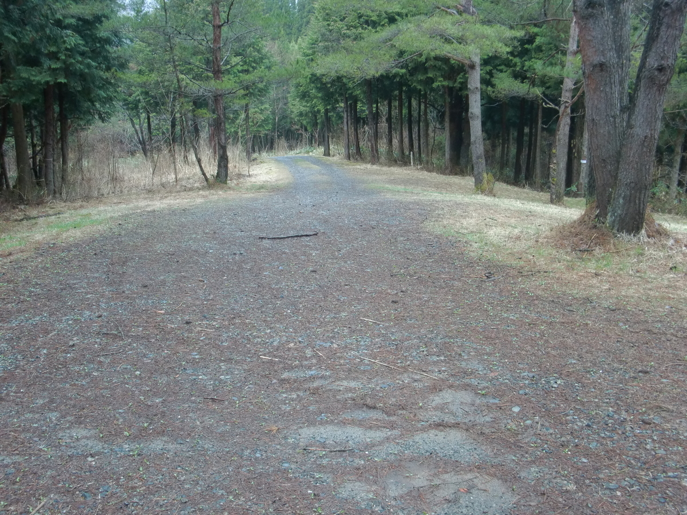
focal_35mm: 38
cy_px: 258
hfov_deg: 49.0
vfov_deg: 37.7
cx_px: 344
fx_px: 754
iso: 125
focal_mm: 6.66
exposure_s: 1/60
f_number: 3.9
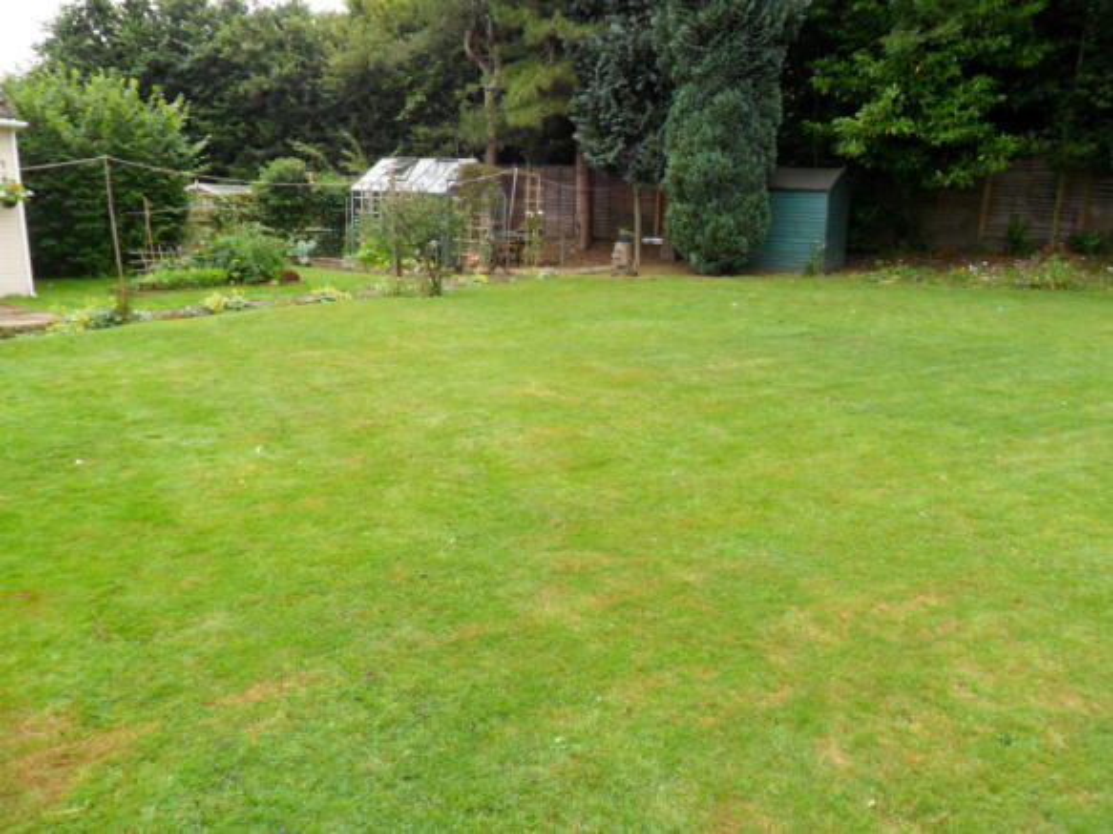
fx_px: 868
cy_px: 417
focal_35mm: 27
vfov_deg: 51.3
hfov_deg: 65.3
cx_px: 556
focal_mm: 4.9
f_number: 3.5
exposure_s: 1/90
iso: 120
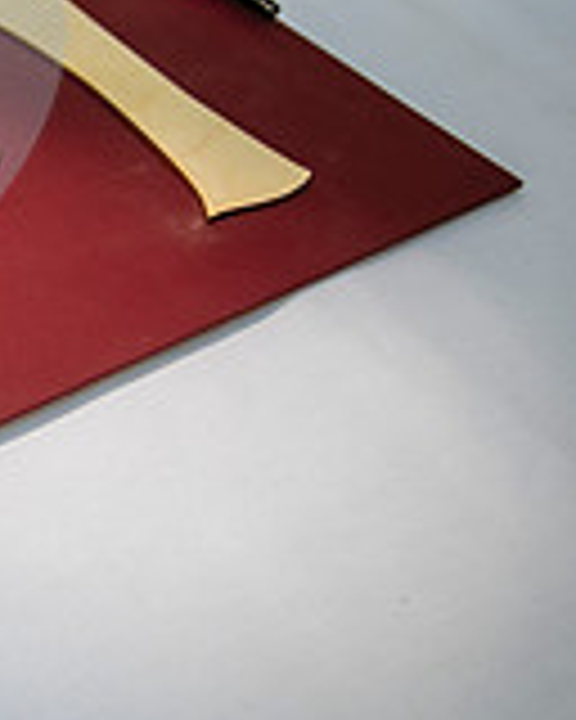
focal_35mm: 58
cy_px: 416
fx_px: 1236
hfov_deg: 17.1
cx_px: -648
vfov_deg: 32.4
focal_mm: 17
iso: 200
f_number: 2.8
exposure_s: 1/800
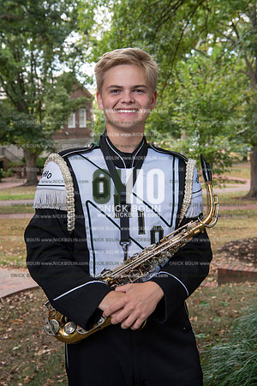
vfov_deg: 38.2
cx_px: 128
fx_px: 557
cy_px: 193
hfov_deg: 26.0
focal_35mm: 52
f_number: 8
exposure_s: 1/100
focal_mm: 52
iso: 500
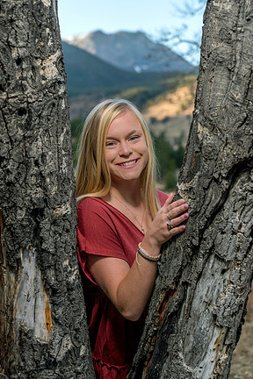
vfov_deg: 27.7
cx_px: 130
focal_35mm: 73
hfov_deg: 18.7
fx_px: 769
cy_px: 195
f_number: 5
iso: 100
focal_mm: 70
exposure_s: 1/200
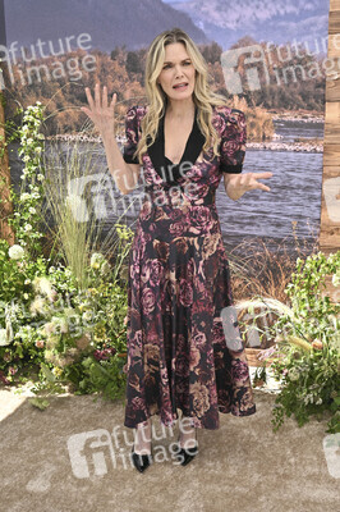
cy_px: 256
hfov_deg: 33.3
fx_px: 568
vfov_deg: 48.5
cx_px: 170
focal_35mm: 40
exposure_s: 1/320
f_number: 7.1
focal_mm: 40
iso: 250
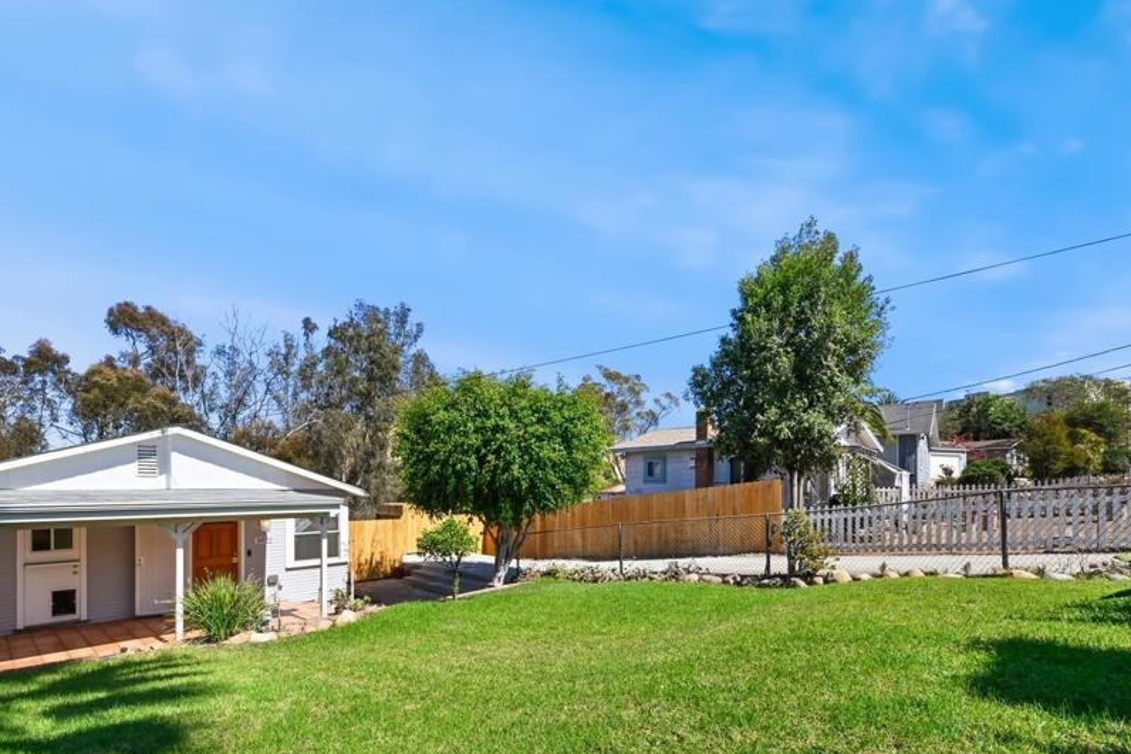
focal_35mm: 18
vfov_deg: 66.1
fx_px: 566
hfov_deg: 90.0
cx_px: 544
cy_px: 483
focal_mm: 14
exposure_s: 1/500
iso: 500
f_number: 11
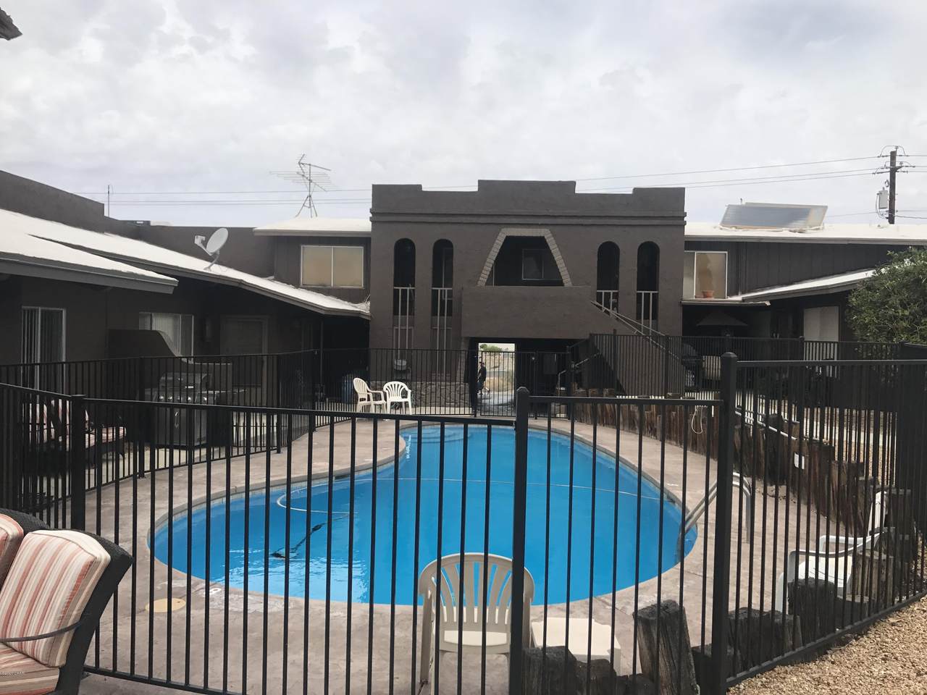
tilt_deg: -0.8
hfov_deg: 63.4
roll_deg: -1.1
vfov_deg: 49.7
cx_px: 464
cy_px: 348
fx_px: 750
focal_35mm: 28
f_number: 1.8
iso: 20
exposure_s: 1/3425
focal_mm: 3.99
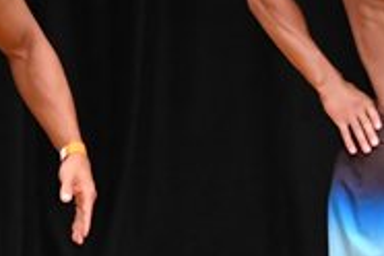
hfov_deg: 1.8
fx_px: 11988
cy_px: 184
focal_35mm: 1124
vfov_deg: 1.2
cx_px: -11
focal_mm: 180
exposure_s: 1/400
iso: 4000
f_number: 5.6
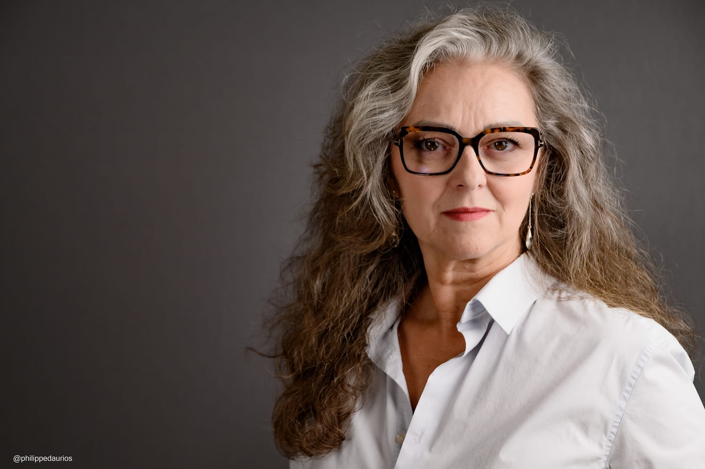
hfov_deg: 25.1
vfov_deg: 16.9
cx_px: 346
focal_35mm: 81
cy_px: 278
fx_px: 1580
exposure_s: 1/250
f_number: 4.5
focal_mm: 68
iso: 320
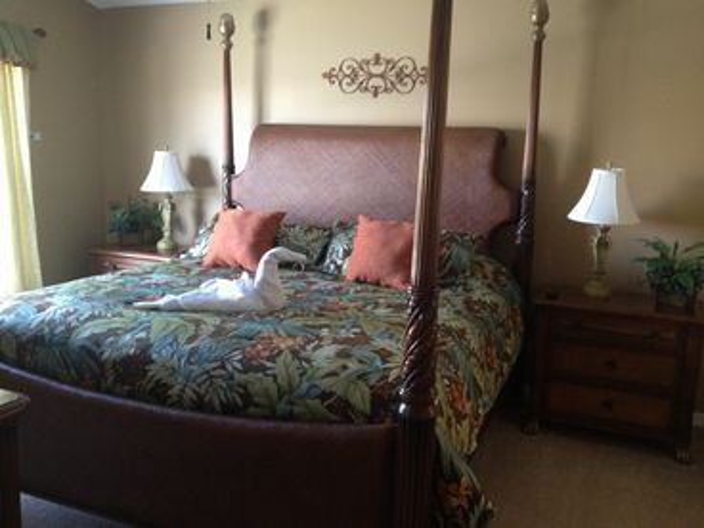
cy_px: 264
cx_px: 352
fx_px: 712
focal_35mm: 35
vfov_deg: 40.7
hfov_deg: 52.6
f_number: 2.4
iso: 250
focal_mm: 4.28
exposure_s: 1/20
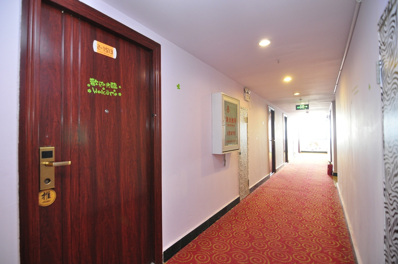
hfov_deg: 95.0
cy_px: 132
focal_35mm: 16
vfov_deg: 71.9
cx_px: 199
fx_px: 182
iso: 800
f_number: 2.8
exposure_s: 1/20
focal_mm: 11
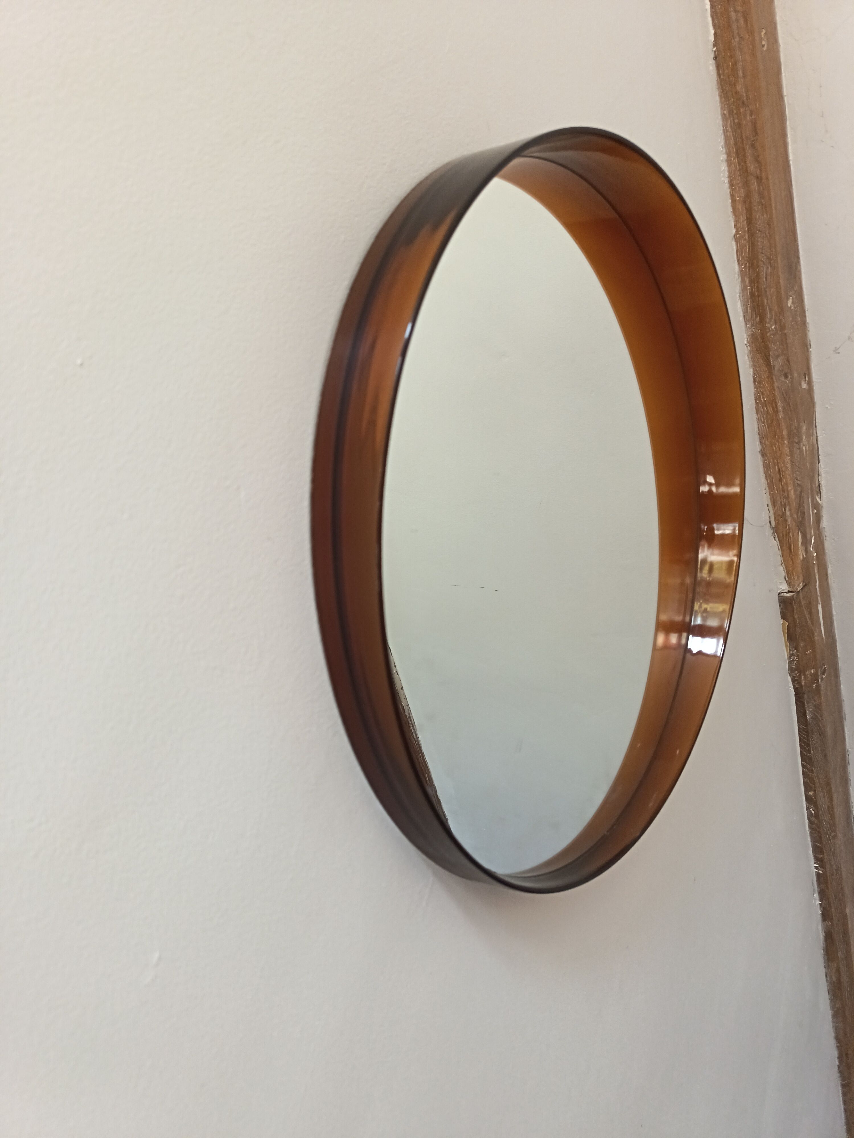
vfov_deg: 71.6
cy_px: 569
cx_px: 427
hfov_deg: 56.8
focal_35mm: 24
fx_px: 789
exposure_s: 1/50
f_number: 1.75
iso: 640
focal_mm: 5.25
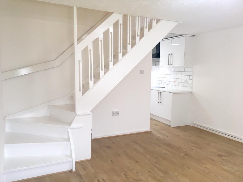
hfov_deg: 61.7
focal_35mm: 29
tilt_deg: -7.8
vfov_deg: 48.2
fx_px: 204
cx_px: 122
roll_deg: +0.1
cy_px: 91
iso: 32
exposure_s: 1/33
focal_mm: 4.15
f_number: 2.2
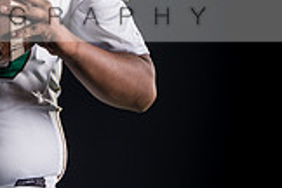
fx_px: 2217
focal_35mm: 283
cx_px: -84
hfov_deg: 7.2
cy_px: -43
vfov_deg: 4.8
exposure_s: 1/160
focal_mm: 79
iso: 160
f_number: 4
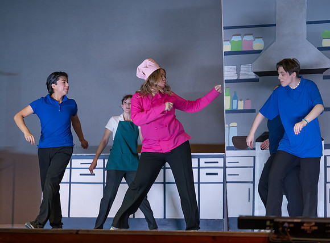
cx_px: 145
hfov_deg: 19.4
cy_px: 111
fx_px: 965
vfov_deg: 14.4
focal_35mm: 102
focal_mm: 86
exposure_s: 1/320
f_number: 2.8
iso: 1800
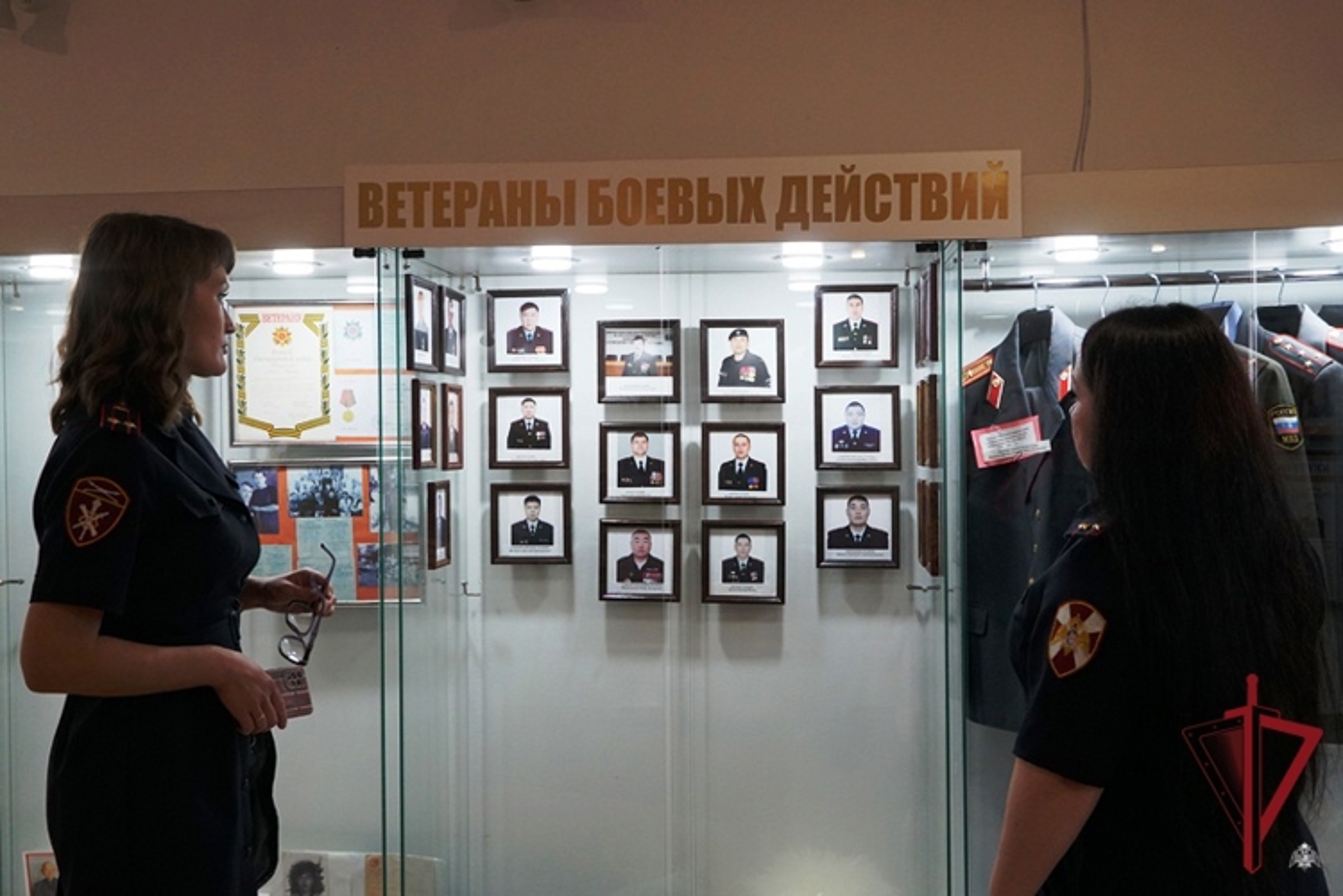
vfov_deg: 36.9
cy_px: 448
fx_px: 1343
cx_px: 672
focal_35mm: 36
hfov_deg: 53.1
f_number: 4
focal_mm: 24
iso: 800
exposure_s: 1/160
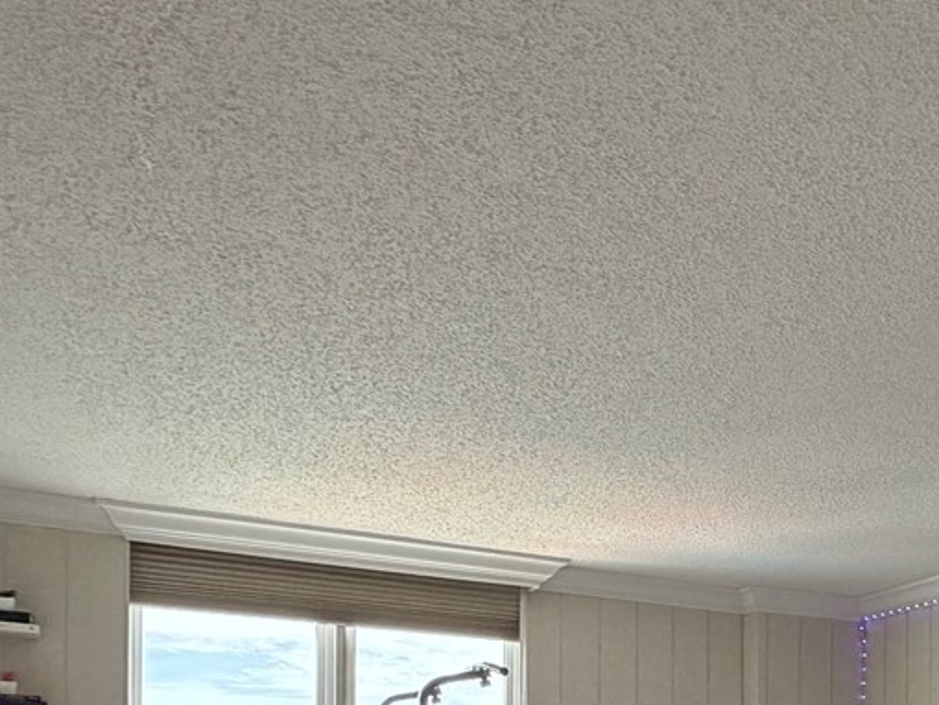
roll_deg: -0.6
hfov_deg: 40.8
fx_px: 1194
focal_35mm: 44
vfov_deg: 28.7
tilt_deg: -0.3
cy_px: 836
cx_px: 777
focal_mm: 2.22
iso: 250
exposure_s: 1/121
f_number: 2.2
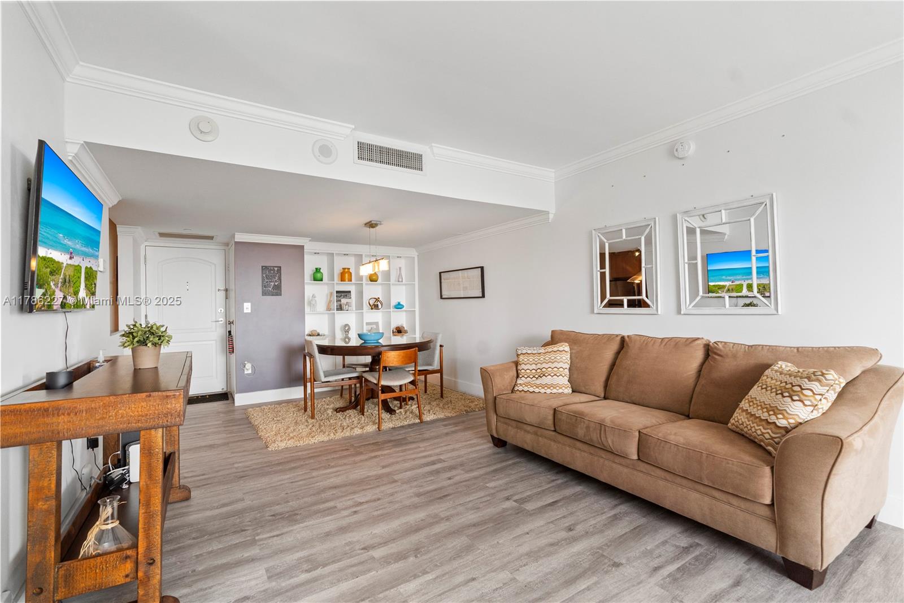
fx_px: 402
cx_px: 452
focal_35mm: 16
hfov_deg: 96.7
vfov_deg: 73.7
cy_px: 302
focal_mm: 16
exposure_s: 1/20
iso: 400
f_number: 5
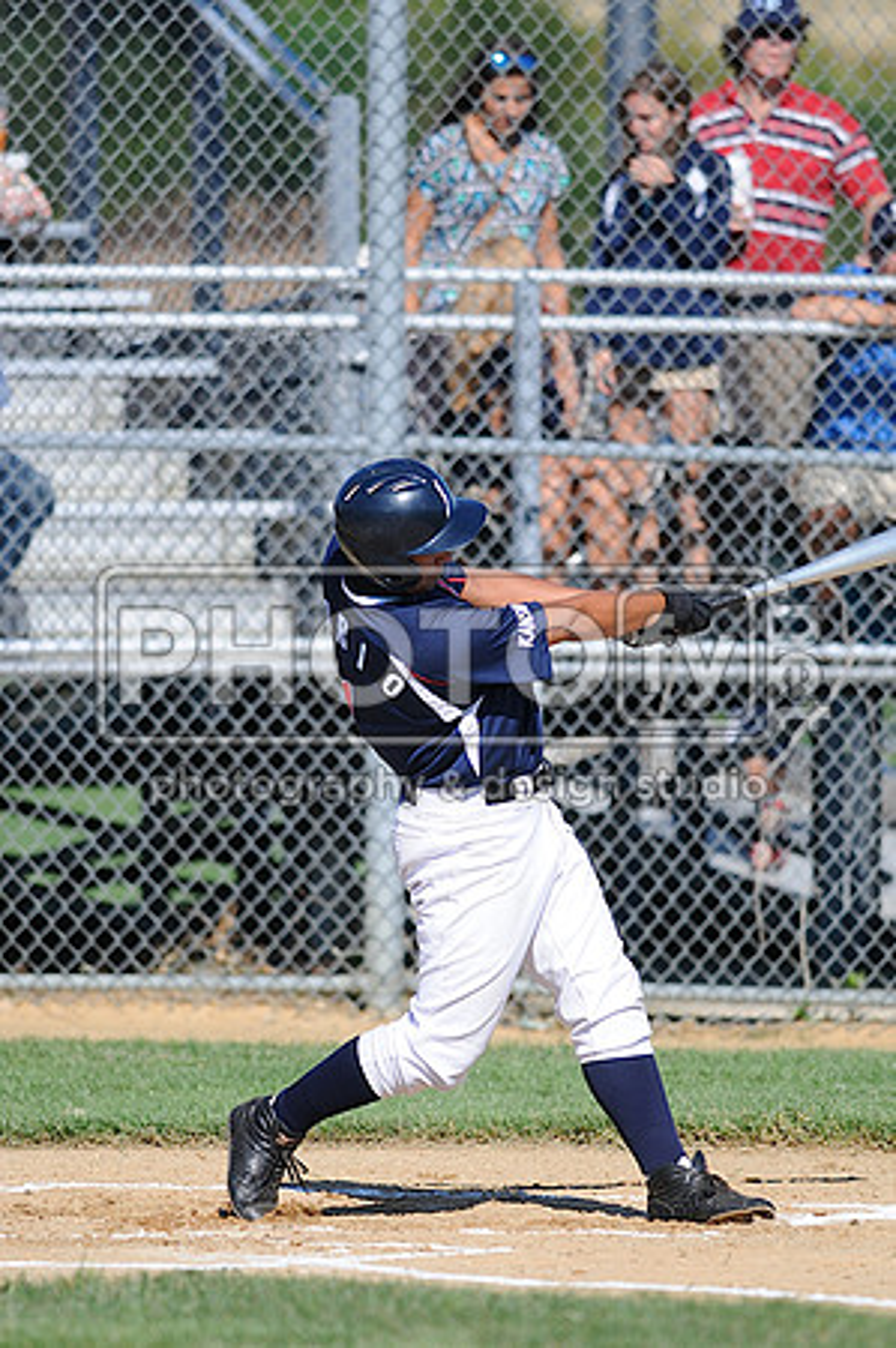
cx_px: 448
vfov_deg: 4.6
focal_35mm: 450
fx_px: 16838
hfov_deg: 3.0
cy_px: 674
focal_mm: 300
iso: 200
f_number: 4
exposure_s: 1/1600
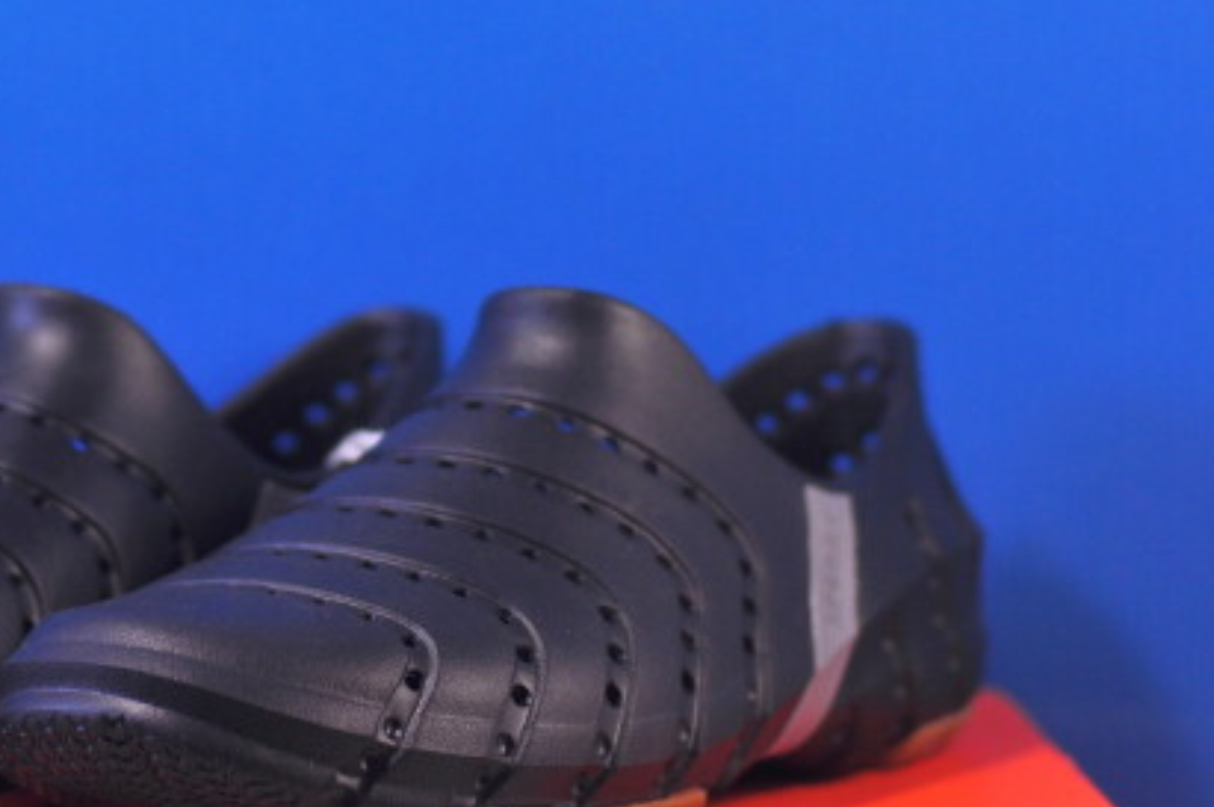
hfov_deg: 14.0
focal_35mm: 146
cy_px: 232
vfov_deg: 9.4
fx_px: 4918
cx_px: 239
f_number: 2.5
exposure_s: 1/320
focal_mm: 50
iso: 250
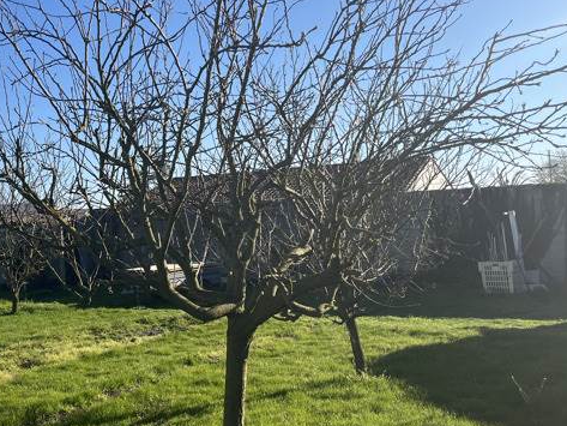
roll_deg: +3.2
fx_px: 721
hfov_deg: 41.6
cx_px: 140
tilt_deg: +0.6
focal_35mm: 44
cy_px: 196
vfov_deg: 32.9
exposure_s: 1/3413
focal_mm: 5.1
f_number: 1.6
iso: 50
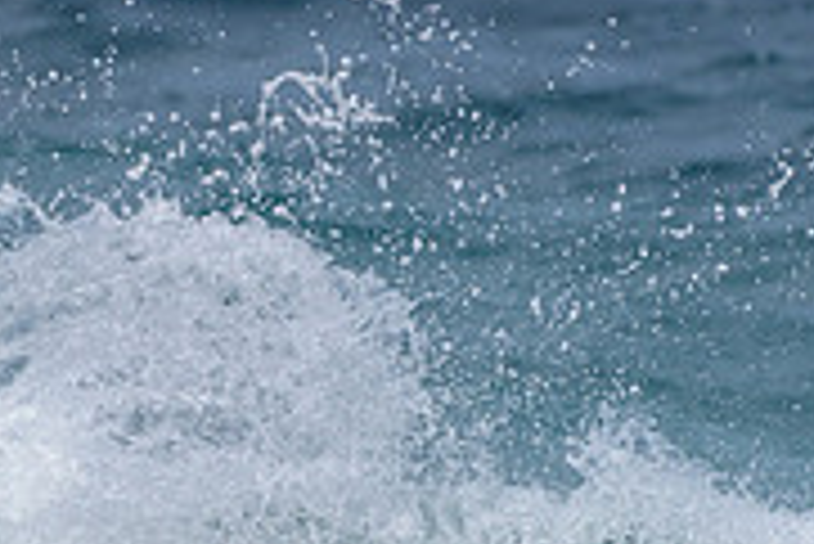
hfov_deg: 1.0
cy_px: 578
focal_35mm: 1968
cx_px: -42
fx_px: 44533
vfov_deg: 0.7
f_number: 5.6
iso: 110
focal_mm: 500
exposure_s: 1/2000
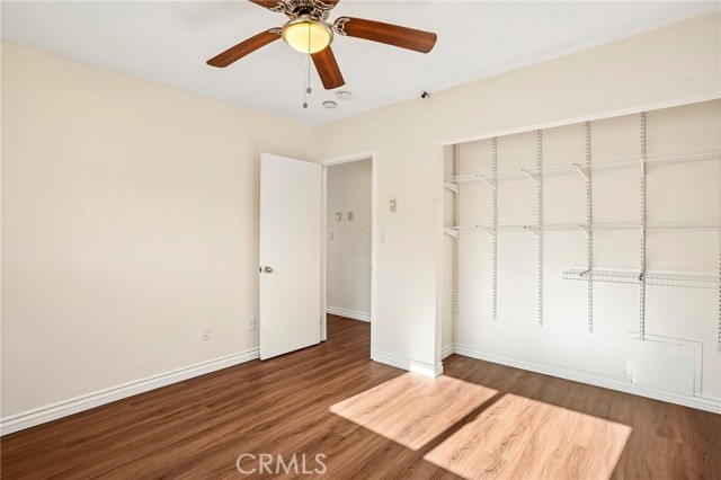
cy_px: 240
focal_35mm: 16
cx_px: 360
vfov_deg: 73.7
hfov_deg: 96.8
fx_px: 320
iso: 400
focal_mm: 16
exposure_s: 1/60
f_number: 8
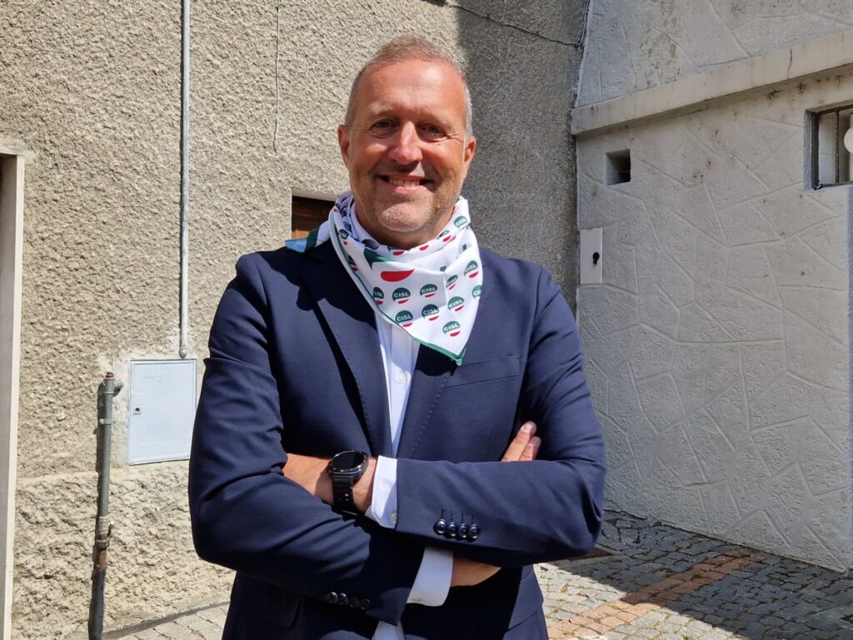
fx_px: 567
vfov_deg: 58.9
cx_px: 426
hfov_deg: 73.9
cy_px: 320
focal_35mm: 23
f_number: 1.8
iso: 50
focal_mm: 5.4
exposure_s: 1/2500
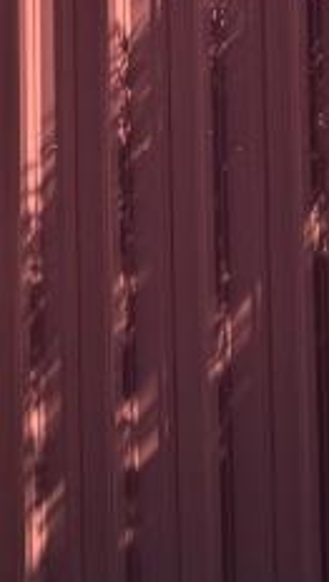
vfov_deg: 12.4
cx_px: -450
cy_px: -144
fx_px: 2613
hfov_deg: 6.8
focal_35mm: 169
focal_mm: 6.76
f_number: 1.78
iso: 80
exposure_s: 1/2415
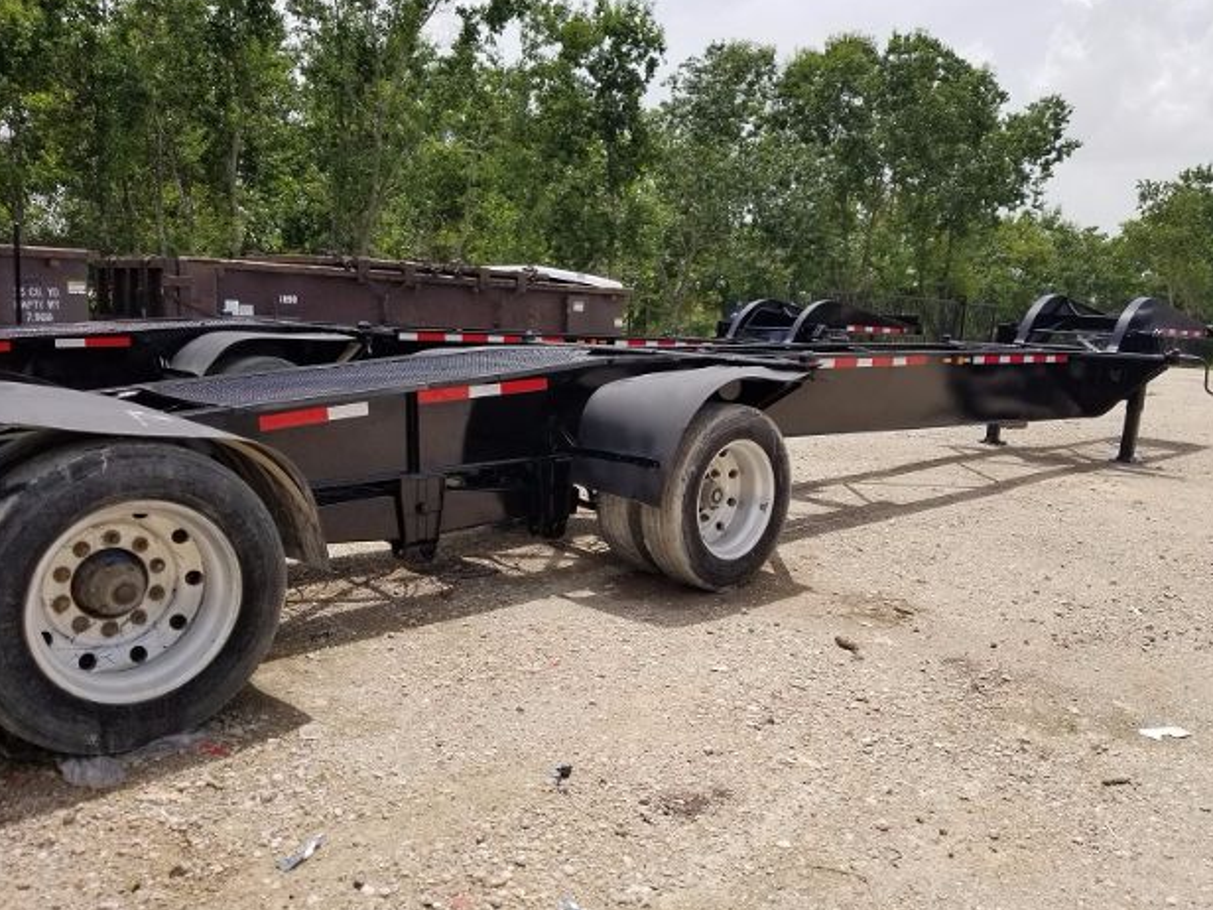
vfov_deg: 51.4
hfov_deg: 65.3
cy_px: 447
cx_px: 589
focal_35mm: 27
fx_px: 946
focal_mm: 4.25
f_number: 1.7
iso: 50
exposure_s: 1/2784
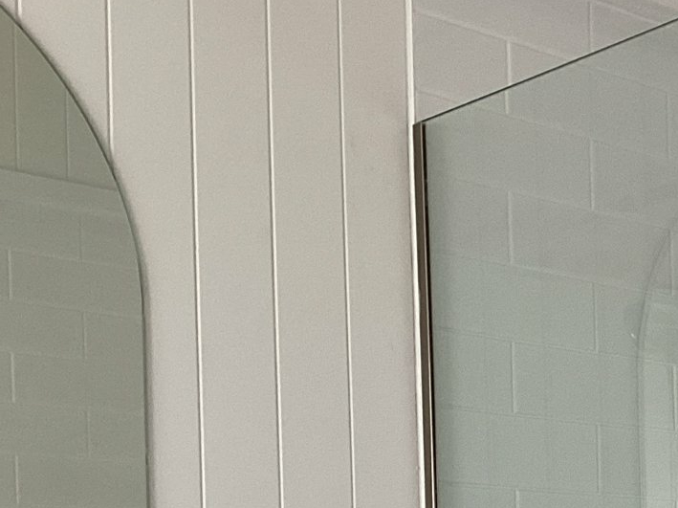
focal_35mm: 84
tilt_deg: -0.5
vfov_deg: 16.7
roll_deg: +1.0
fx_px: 1644
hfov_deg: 21.8
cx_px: 780
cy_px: 633
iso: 50
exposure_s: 1/60
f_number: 2.4
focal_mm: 3.3
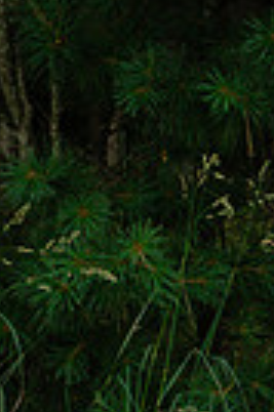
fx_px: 4727
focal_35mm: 413
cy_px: 293
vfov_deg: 5.0
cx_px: 837
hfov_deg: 3.2
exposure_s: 1/800
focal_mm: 85
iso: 400
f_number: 4.5
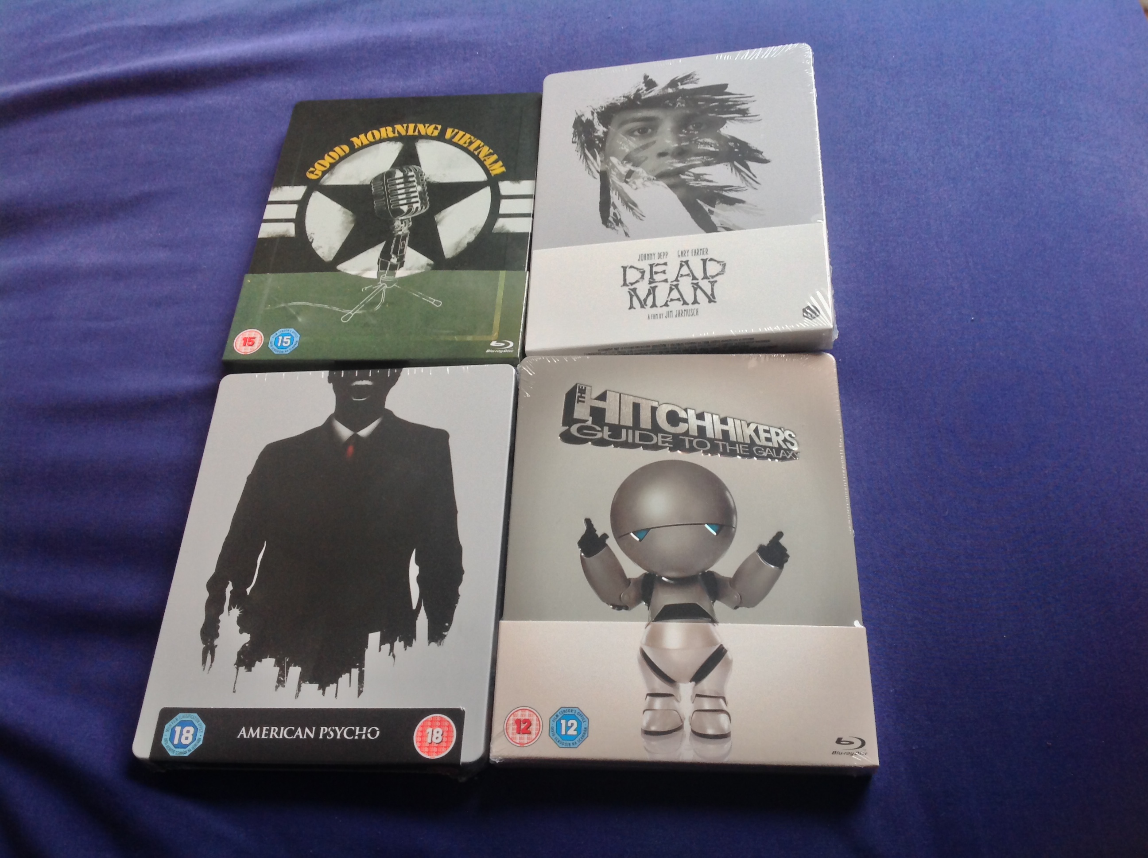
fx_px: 1159
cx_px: 574
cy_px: 429
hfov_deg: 52.7
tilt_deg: -54.8
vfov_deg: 40.6
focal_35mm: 35
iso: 100
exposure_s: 1/15
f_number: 2.4
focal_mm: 4.28
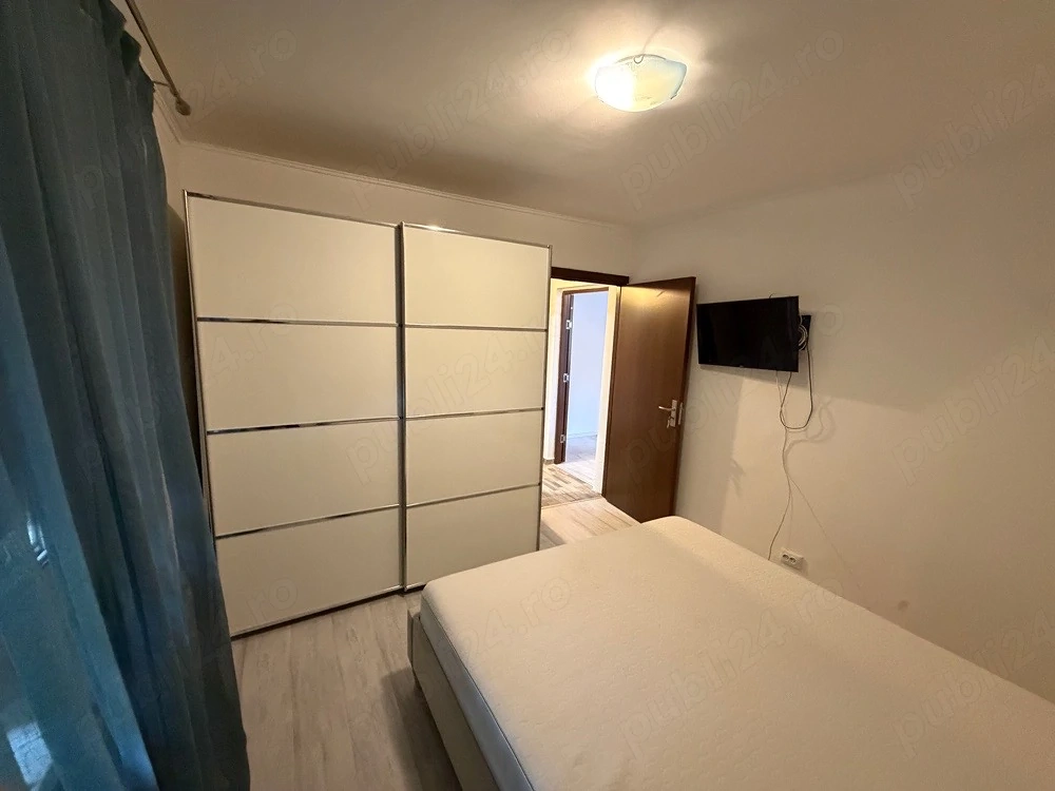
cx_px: 528
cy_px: 396
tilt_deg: -7.6
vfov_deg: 85.7
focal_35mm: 14
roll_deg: -2.4
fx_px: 427
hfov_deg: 102.1
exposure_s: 1/50
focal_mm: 2.22
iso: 800
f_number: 2.2
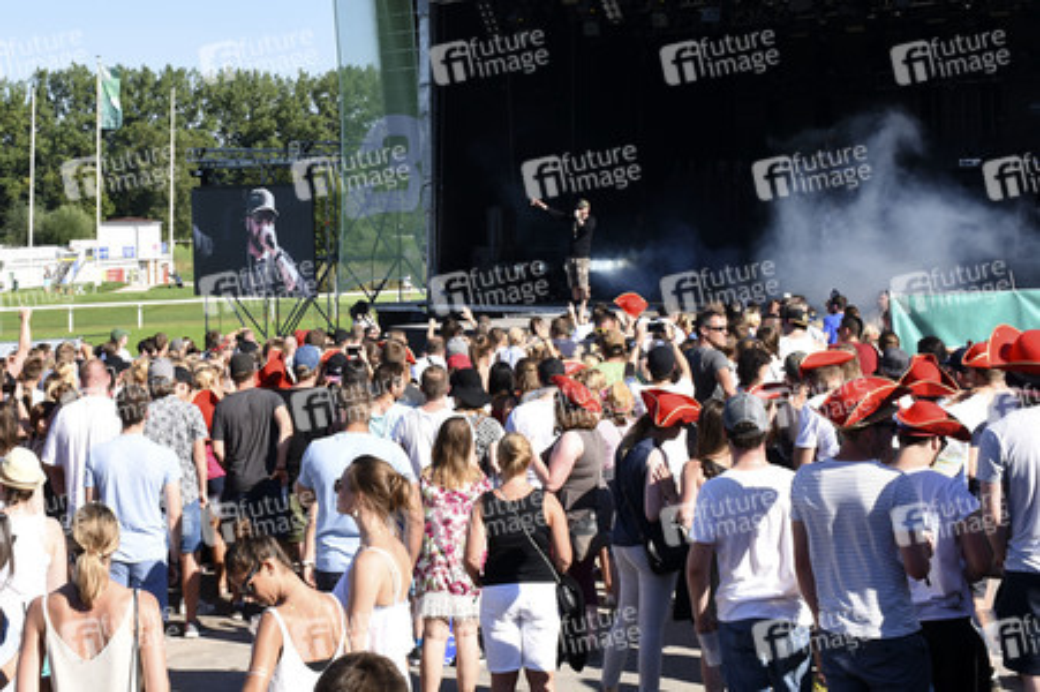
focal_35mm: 51
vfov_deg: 26.4
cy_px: 346
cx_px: 520
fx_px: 1472
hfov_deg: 38.9
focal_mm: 34
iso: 100
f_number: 10
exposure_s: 1/100
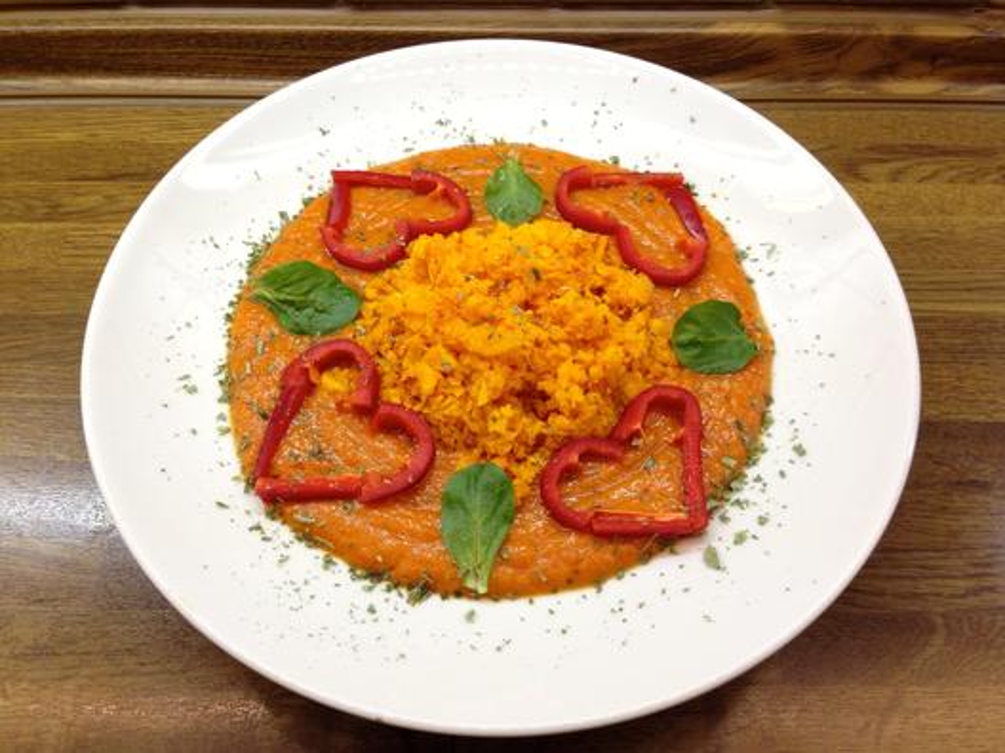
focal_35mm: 33
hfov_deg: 55.4
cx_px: 502
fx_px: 958
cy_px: 376
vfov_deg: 42.9
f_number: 2.4
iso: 50
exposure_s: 1/24
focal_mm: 4.12
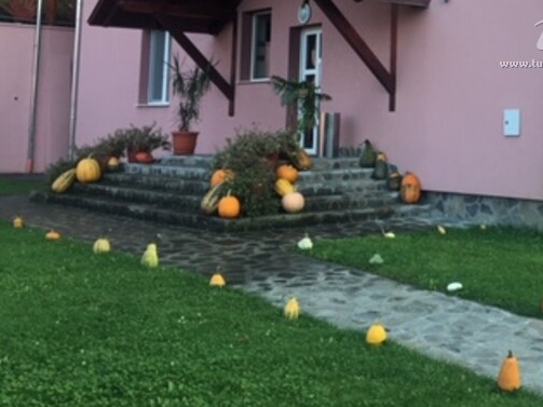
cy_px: 37
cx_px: 552
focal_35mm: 59
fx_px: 925
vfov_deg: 24.1
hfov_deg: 30.3
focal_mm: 4.15
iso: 25
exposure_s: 1/108
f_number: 2.2
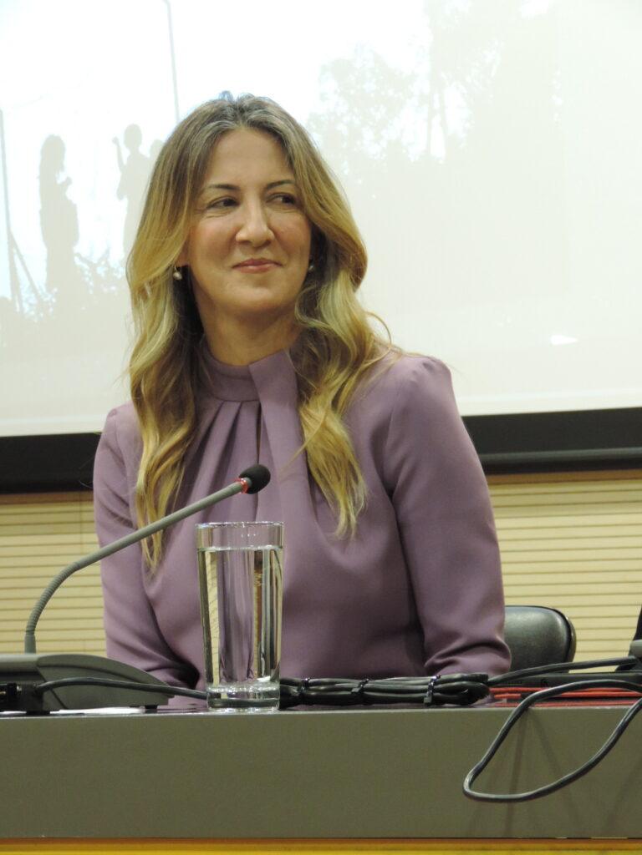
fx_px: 4946
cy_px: 428
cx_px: 321
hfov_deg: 7.4
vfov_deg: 9.9
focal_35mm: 200
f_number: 4.6
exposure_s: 1/15
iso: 800
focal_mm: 35.6
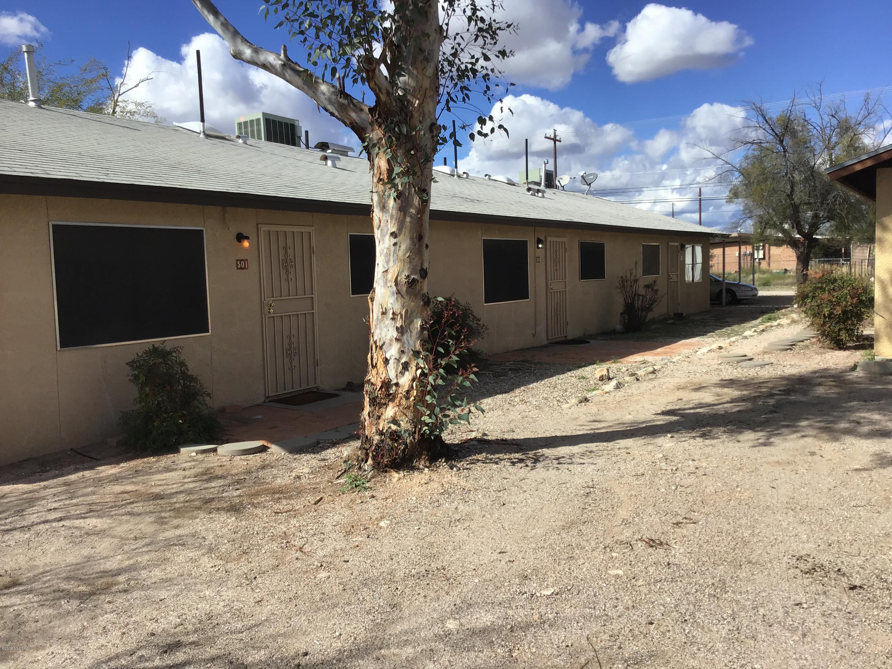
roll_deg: +1.0
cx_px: 446
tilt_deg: -5.7
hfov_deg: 58.4
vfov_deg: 45.4
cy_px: 334
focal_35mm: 31
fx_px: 799
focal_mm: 3.3
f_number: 2.4
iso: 25
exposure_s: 1/1538
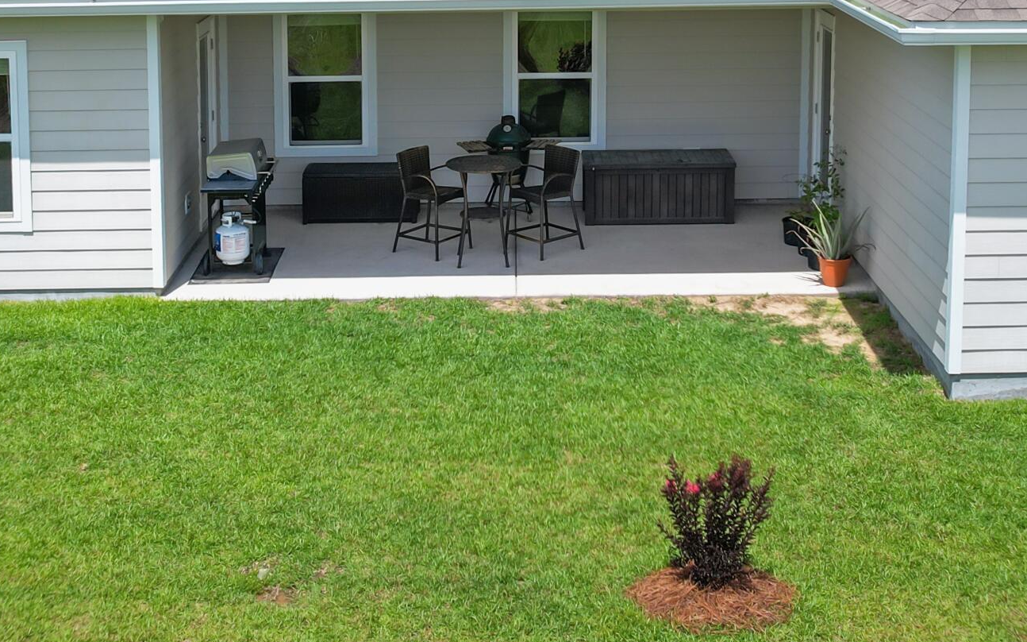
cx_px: 560
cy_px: 304
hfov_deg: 38.8
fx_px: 1455
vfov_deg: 24.9
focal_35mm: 52
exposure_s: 1/1500
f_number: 2.8
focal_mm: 8.38
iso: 100
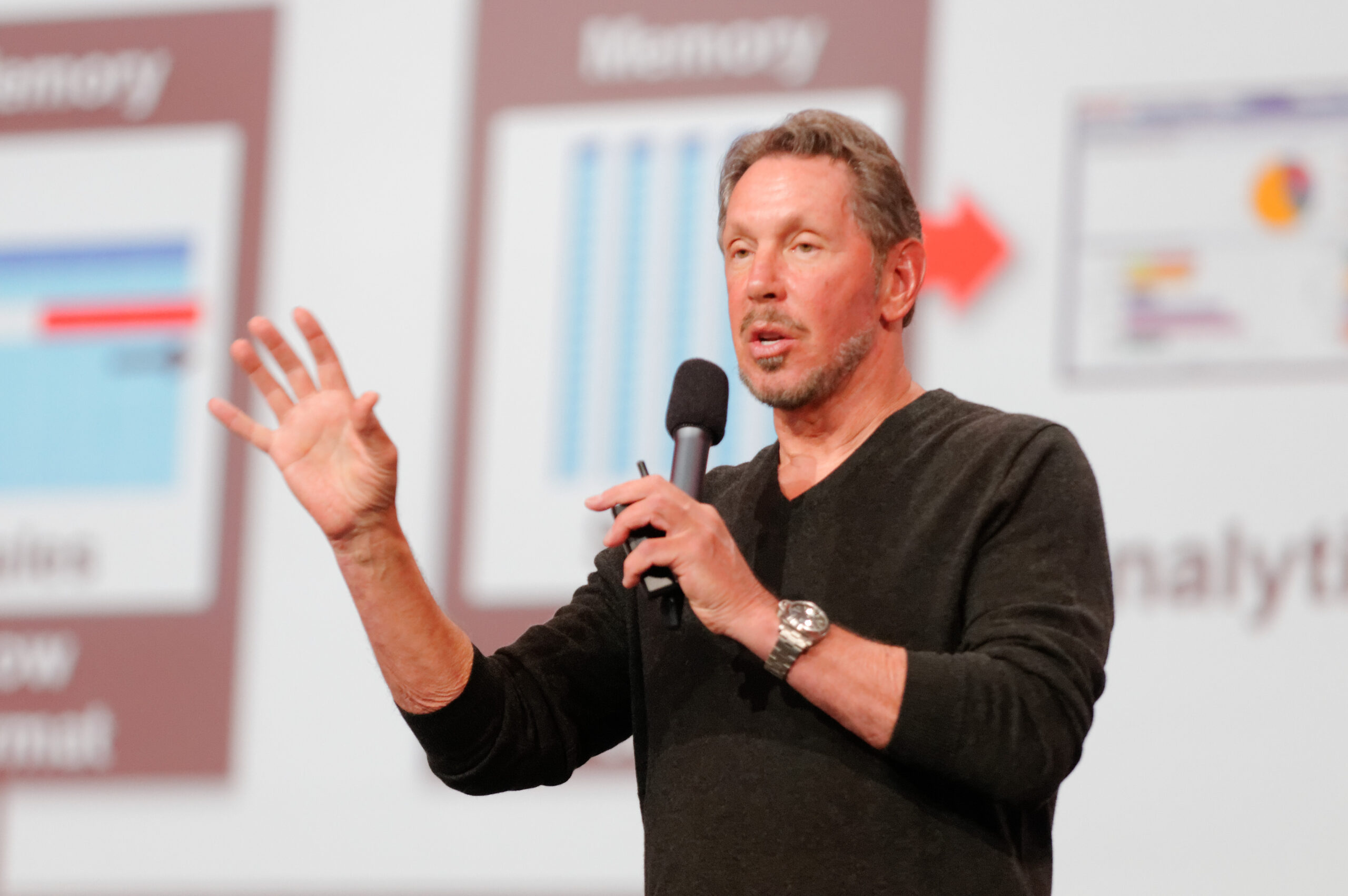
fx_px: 8695
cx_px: 674
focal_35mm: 232
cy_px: 448
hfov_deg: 8.9
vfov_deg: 5.9
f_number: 2.8
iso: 1000
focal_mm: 155
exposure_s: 1/125
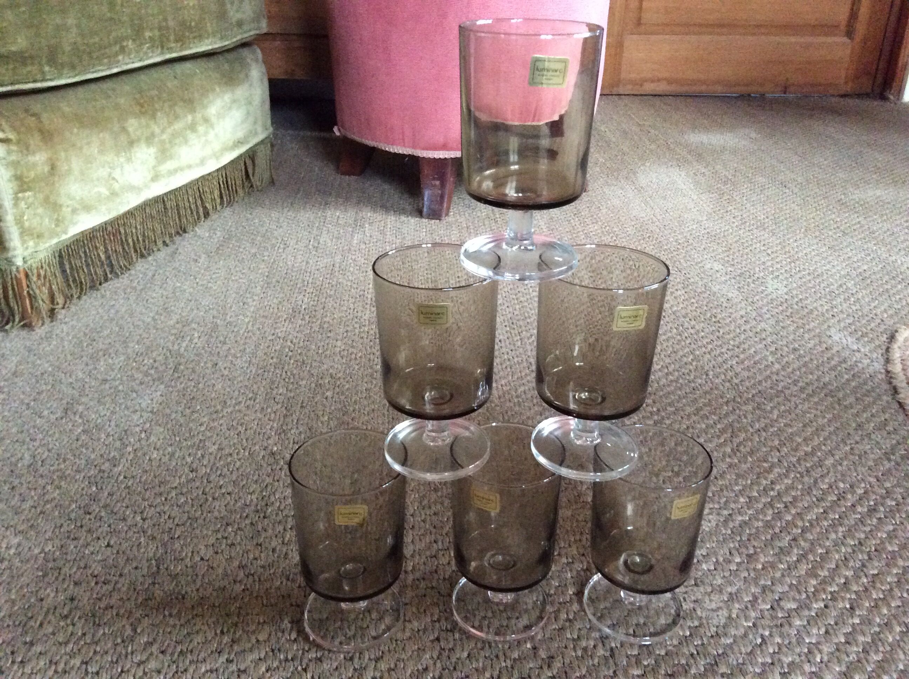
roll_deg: +0.4
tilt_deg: -26.7
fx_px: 839
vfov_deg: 44.1
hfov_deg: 56.9
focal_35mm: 32
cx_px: 454
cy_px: 340
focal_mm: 3.3
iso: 400
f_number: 2.4
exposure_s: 1/17
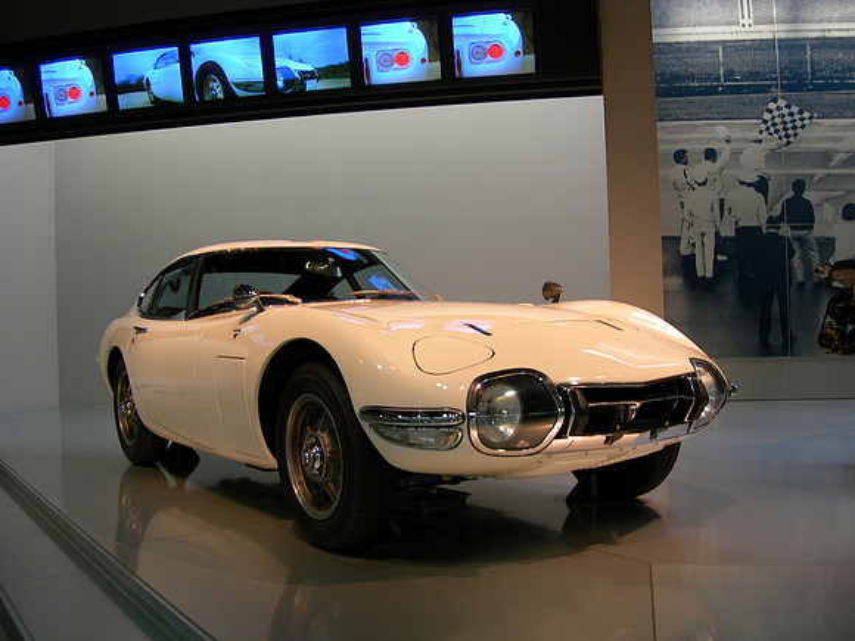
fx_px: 939
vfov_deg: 37.7
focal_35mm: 38
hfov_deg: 49.0
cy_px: 320
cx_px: 428
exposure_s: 1/9.1
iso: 50
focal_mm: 7.8
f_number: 2.8
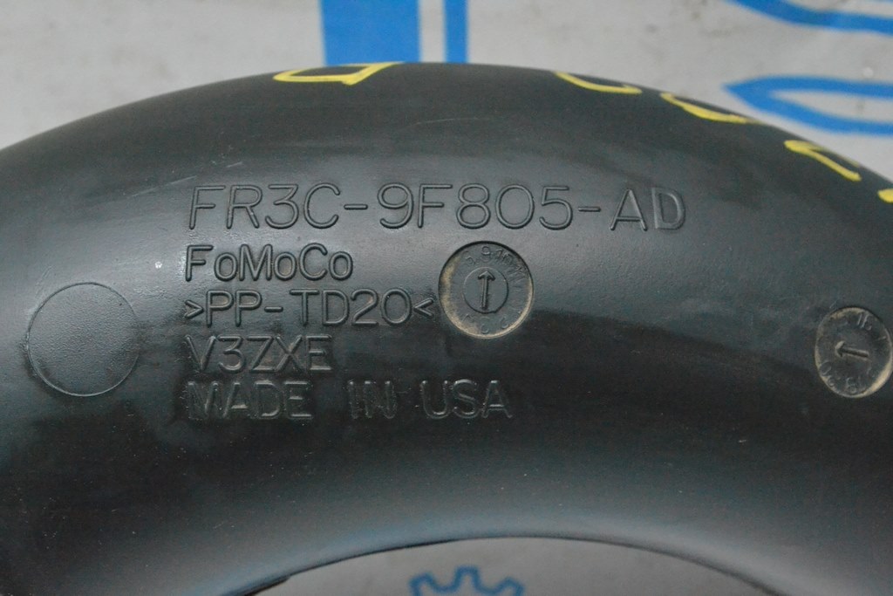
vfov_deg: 16.6
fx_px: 2047
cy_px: 298
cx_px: 446
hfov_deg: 24.6
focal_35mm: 82
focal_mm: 55
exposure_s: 1/160
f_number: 9
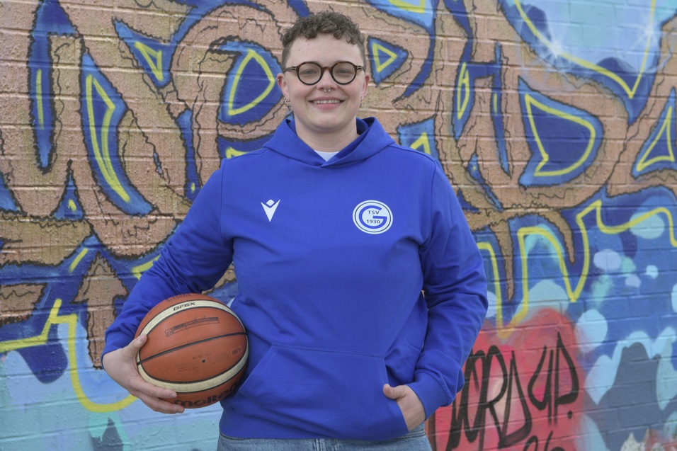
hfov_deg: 29.9
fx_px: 1269
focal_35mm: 68
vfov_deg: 20.2
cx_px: 338
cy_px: 226
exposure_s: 1/100
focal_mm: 45
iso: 100
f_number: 5.6
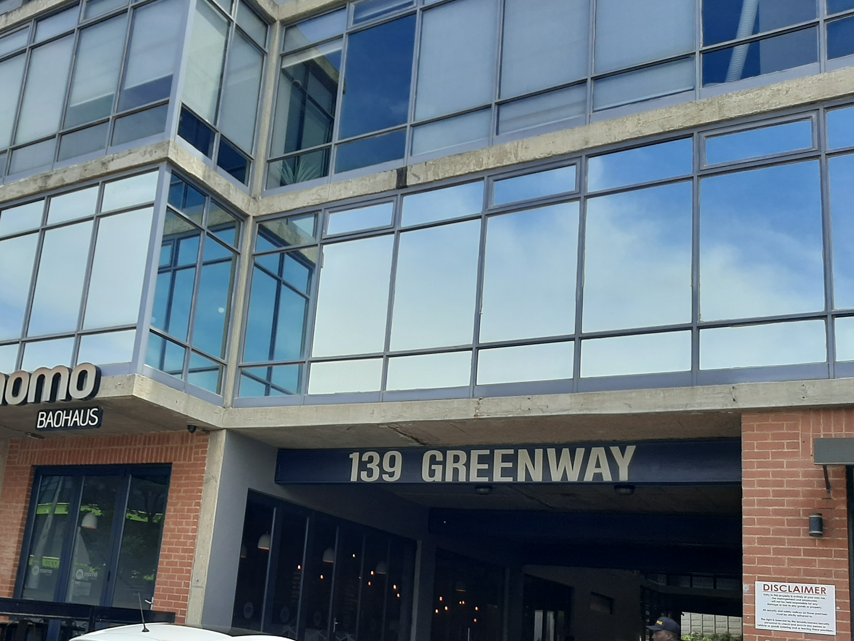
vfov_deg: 39.3
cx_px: 286
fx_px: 888
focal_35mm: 36
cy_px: 420
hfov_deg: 50.4
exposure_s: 1/1406
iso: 40
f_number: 1.7
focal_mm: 3.93
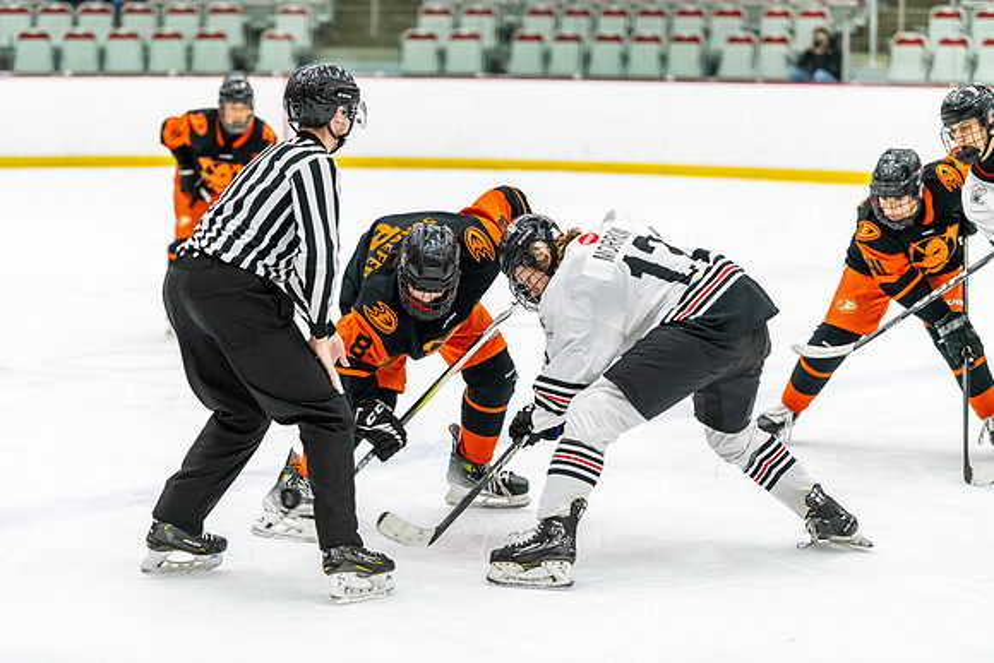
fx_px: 3314
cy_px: 332
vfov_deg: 11.4
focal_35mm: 120
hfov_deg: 17.1
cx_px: 497
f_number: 2.8
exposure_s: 1/640
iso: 4000
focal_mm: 120
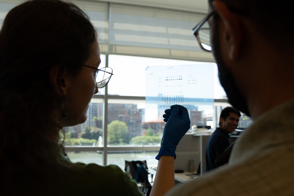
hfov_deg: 53.1
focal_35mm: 36
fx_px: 294
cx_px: 147
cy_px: 98
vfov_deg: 36.9
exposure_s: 1/640
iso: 400
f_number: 4
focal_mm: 24
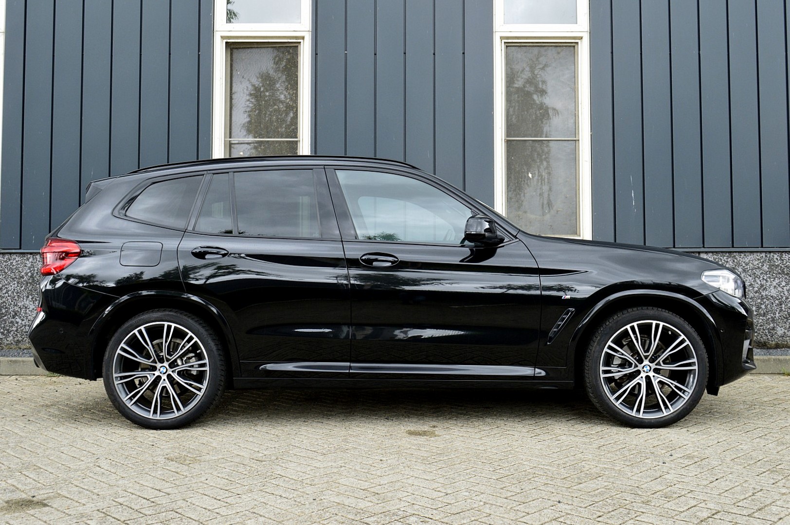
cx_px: 395
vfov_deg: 36.8
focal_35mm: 36
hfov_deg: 53.2
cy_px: 262
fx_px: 789
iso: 560
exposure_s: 1/60
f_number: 8
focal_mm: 24
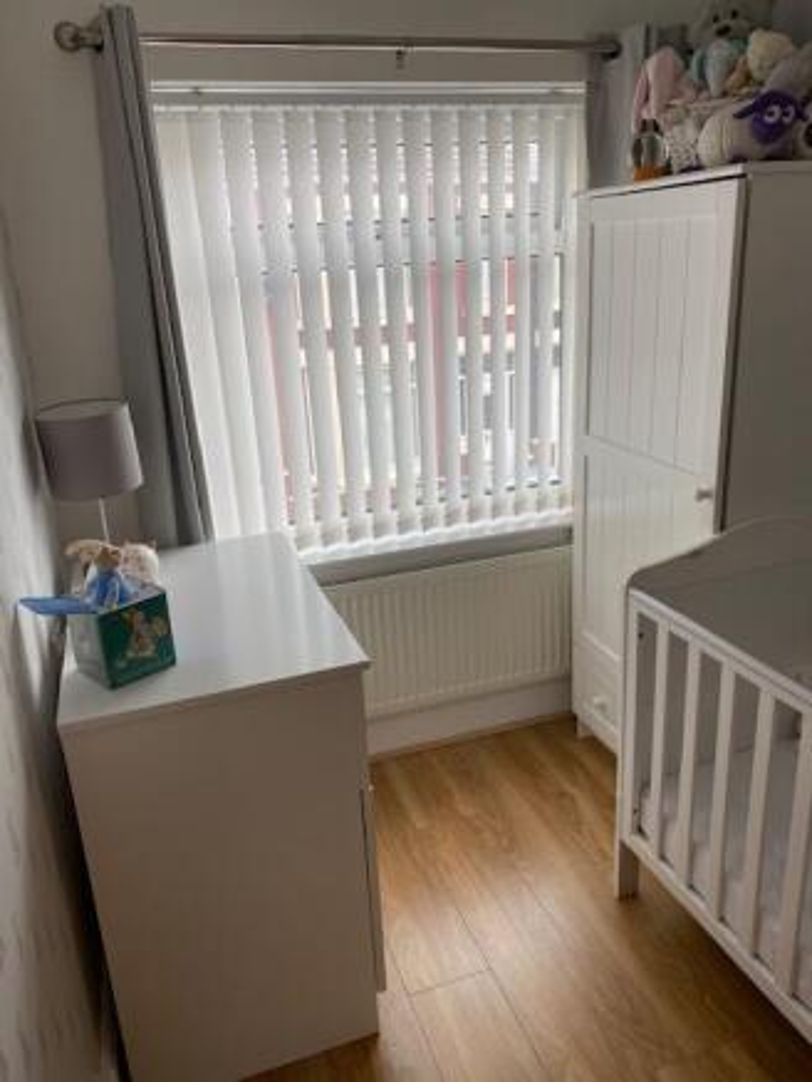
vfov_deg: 67.3
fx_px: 813
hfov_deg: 53.1
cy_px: 541
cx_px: 406
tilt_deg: -18.0
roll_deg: +3.4
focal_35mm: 26
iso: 32
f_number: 1.8
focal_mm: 4.25
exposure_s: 1/207
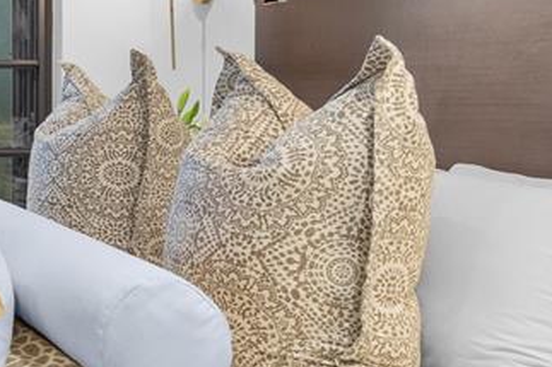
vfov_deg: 23.6
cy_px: 102
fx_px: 874
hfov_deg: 25.1
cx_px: -308
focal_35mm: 57
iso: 500
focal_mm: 12.3
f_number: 9
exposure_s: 1/2.5
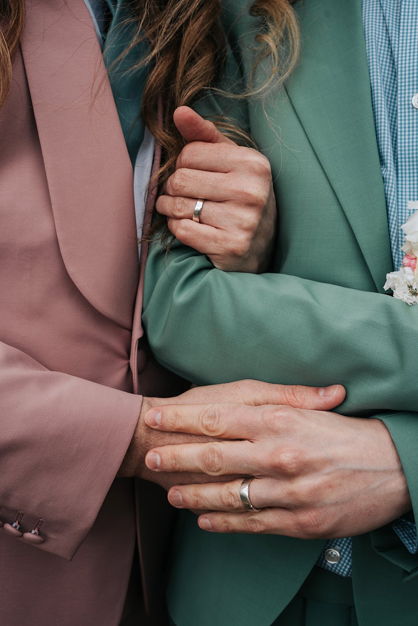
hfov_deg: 34.8
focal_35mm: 38
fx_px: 667
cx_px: 209
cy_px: 313
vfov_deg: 50.3
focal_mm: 38.3
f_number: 7.1
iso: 250
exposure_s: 1/200
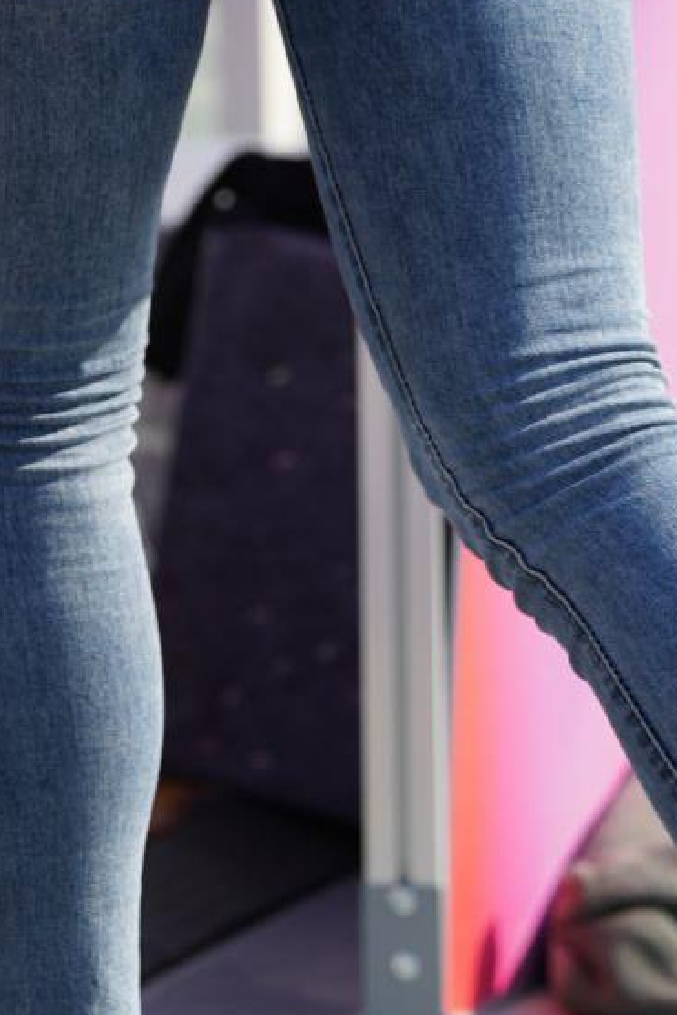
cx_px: 127
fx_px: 16321
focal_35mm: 579
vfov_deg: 3.6
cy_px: -355
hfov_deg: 2.4
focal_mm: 135
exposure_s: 1/800
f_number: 4
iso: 160
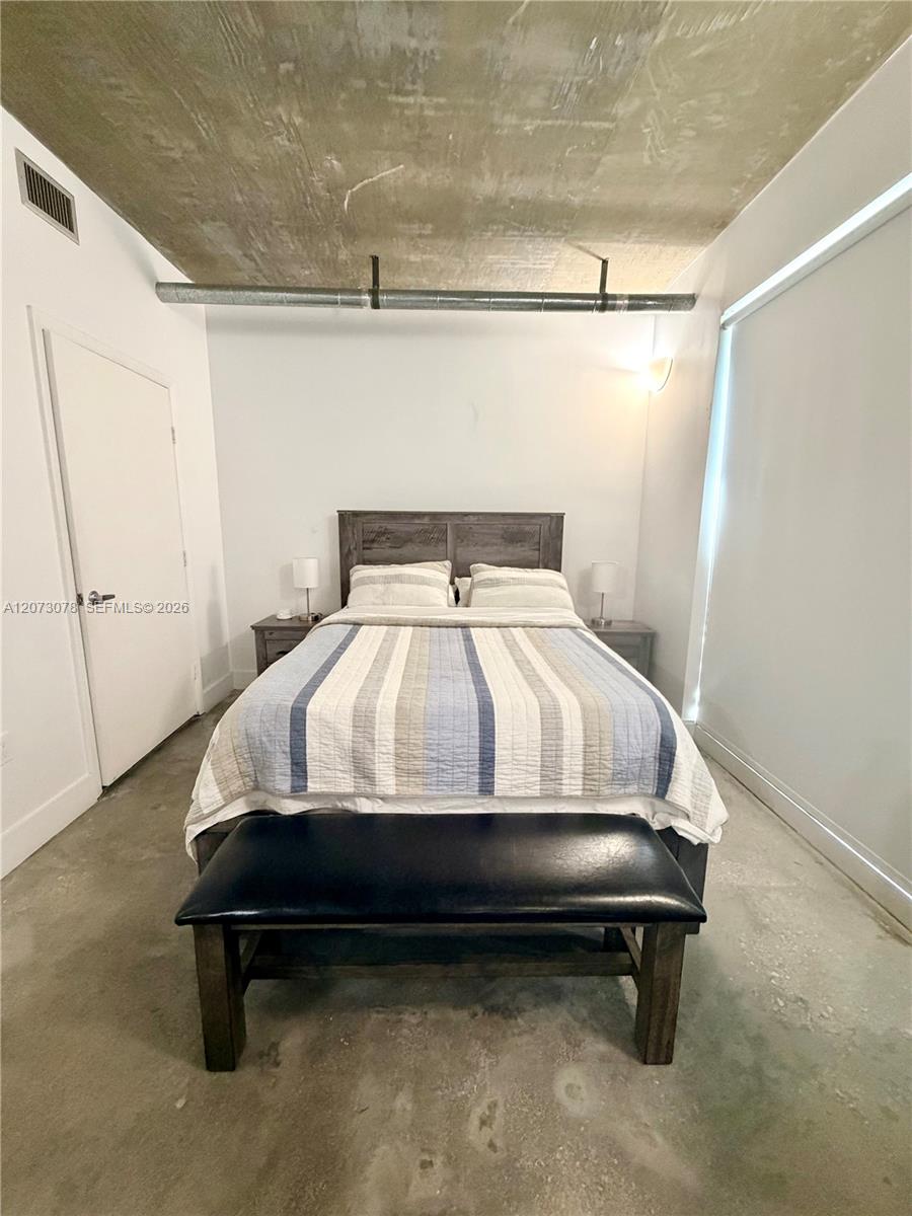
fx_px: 492
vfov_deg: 102.1
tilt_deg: -9.4
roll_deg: -0.2
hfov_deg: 85.7
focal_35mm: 14
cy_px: 608
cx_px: 456
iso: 500
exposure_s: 1/60
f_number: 2.2
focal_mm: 2.22
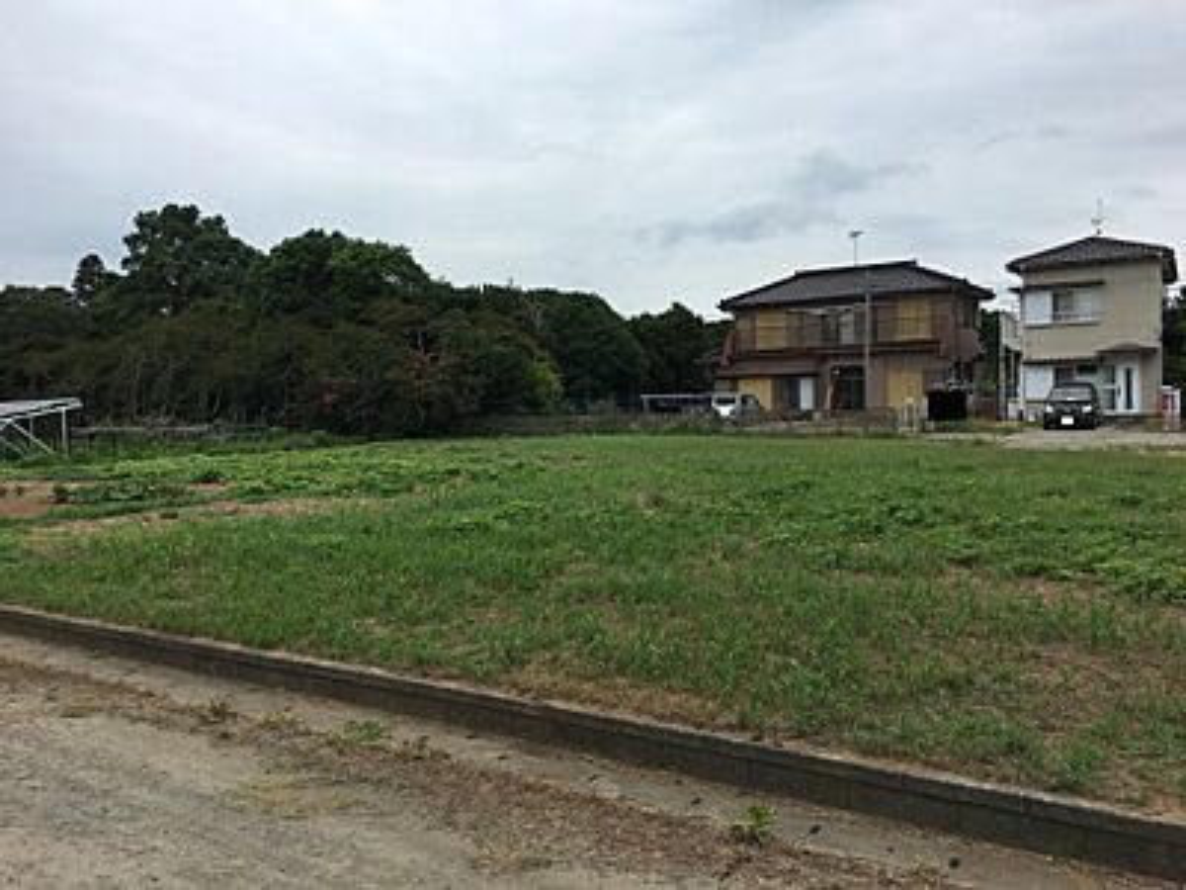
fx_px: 994
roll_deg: +1.6
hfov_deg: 61.7
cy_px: 445
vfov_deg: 48.2
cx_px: 593
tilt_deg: -3.0
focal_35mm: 29
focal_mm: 4.15
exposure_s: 1/1425
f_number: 2.2
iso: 25
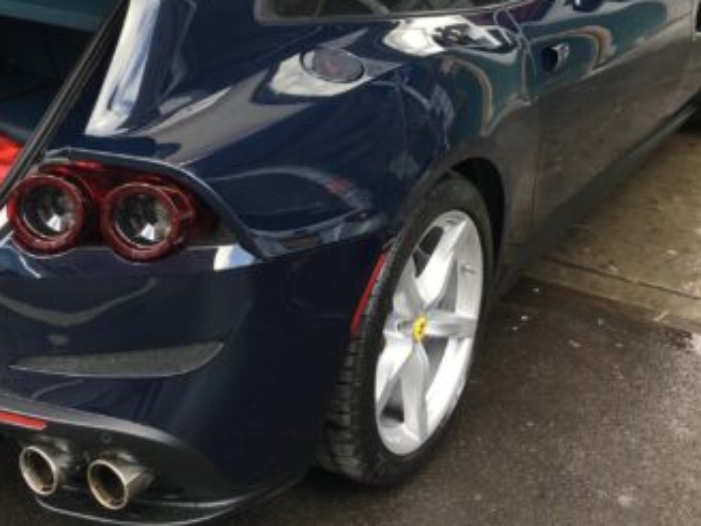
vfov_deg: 27.1
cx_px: 171
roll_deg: -2.9
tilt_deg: -17.4
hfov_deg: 35.3
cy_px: 128
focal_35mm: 53
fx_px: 1073
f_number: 2.2
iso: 25
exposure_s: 1/60
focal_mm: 4.15
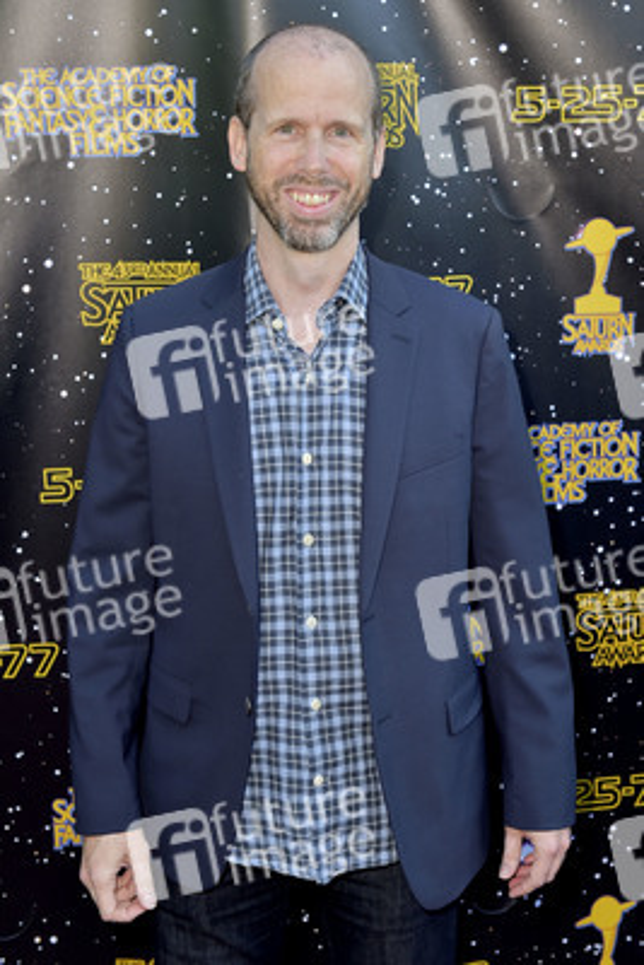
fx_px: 1287
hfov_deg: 28.1
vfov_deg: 41.1
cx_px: 322
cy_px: 482
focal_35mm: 48
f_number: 6.3
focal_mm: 48
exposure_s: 1/320
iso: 500
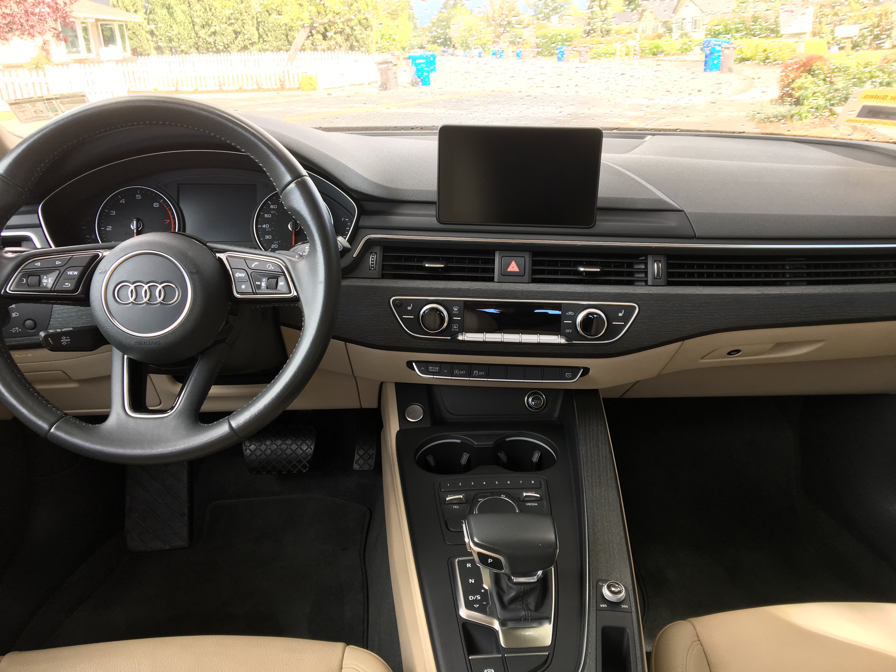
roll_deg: +2.3
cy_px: 336
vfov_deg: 48.2
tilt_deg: -21.2
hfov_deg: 61.7
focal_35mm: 29
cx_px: 448
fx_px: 751
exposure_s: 1/60
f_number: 2.2
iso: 25
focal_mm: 4.15
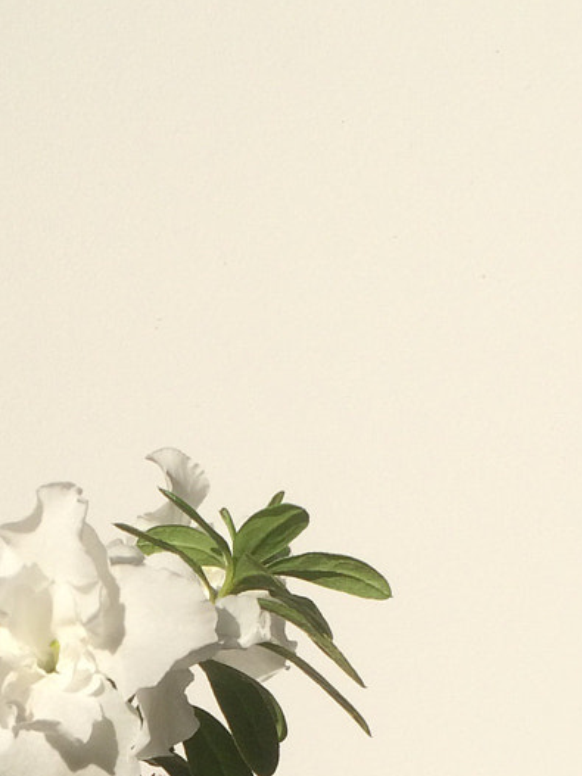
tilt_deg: -1.6
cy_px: 881
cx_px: 0
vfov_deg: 21.0
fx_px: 1974
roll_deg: +1.2
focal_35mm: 88
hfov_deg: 16.4
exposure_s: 1/2564
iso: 32
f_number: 2.2
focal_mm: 4.15
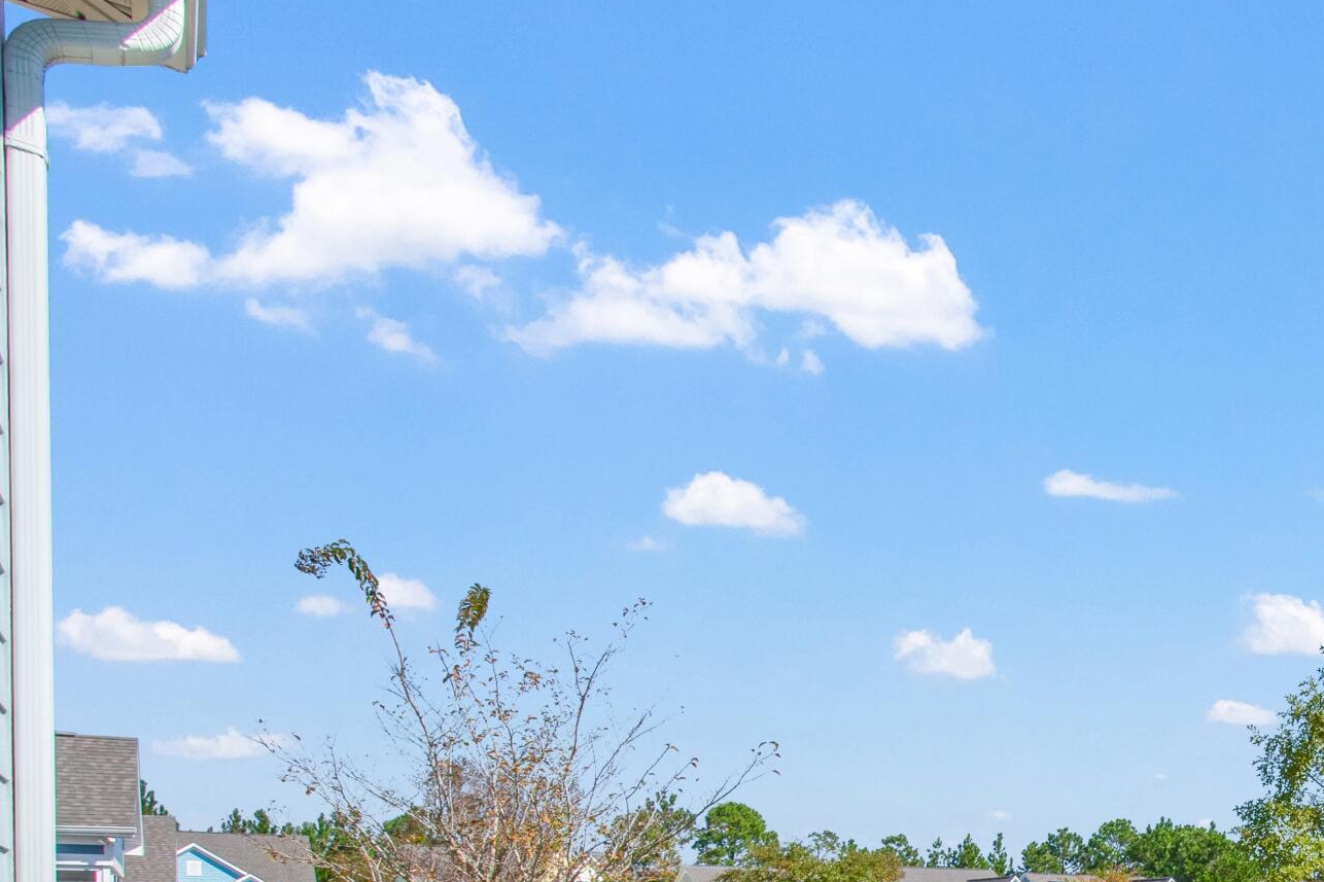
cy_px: 971
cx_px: 1183
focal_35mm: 35
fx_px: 1287
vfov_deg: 33.1
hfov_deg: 48.8
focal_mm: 10
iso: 100
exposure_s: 1/125
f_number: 5.6
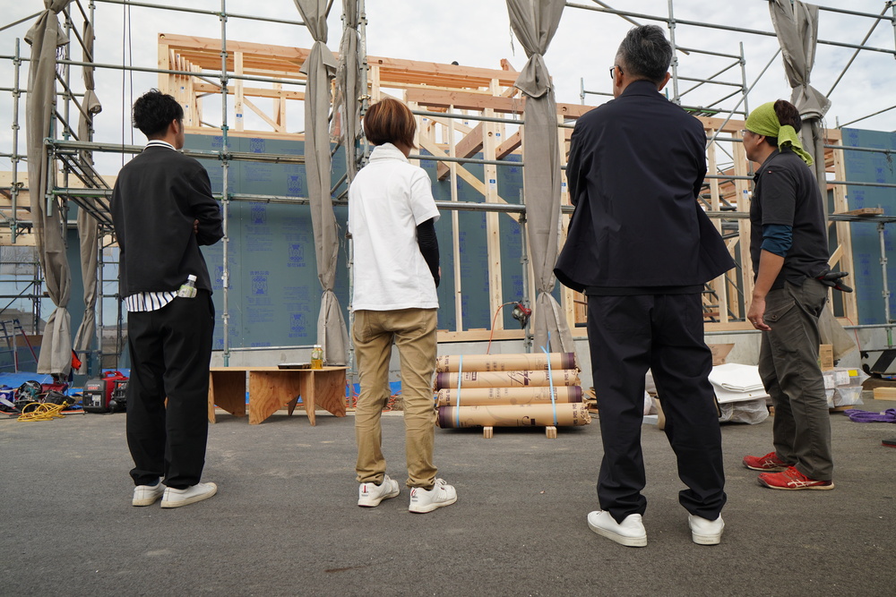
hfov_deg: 73.7
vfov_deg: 53.1
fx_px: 597
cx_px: 448
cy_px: 298
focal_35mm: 24
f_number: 4
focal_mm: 16
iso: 200
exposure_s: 1/160
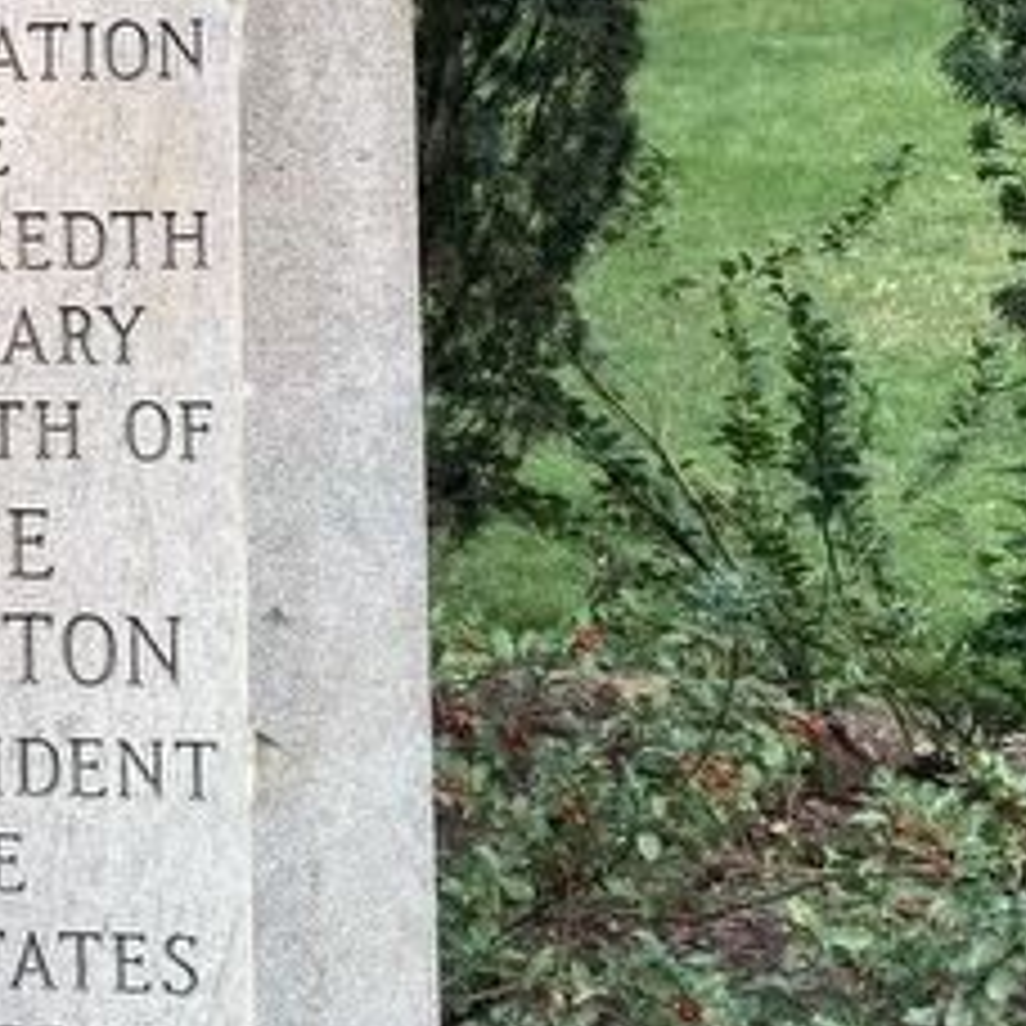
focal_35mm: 87
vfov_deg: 19.6
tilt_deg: +0.5
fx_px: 2917
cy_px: 104
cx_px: -130
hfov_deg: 19.1
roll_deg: +0.2
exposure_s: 1/155
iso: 20
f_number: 1.8
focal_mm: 3.99
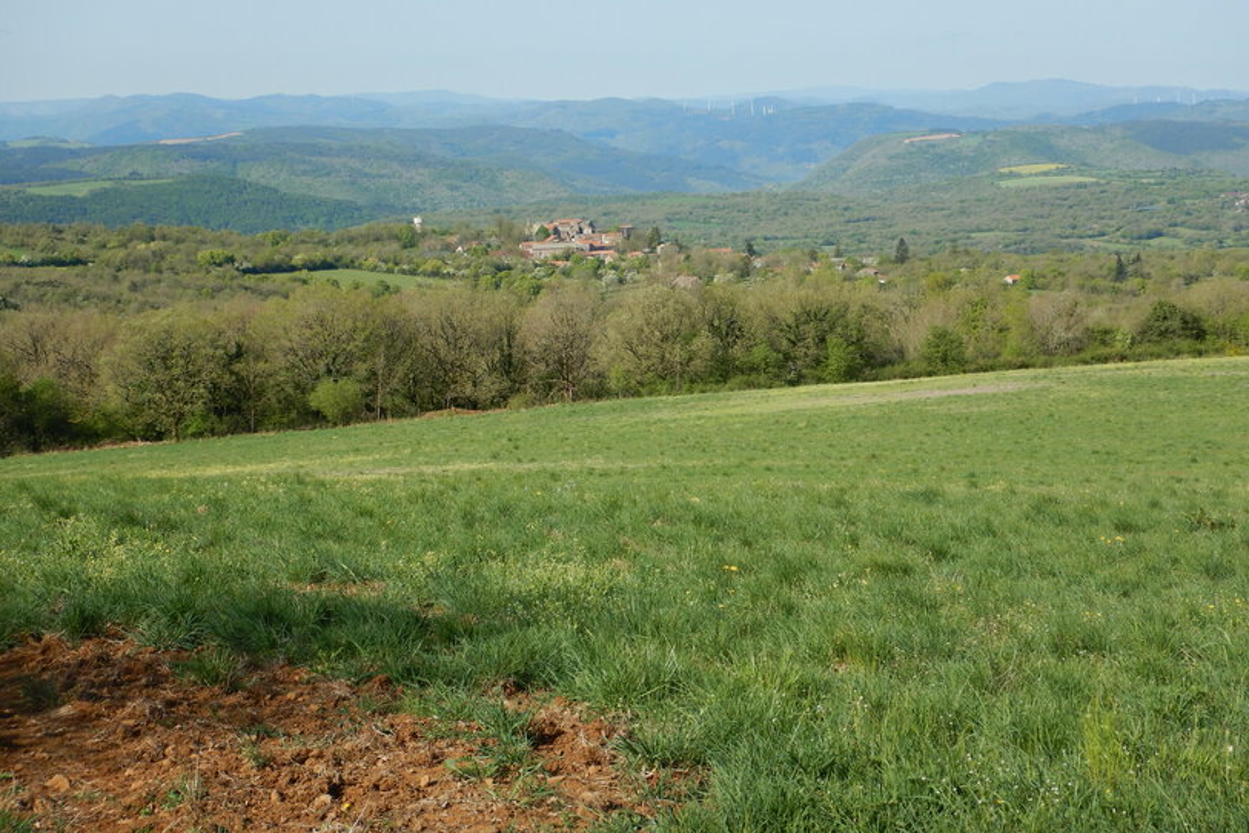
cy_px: 370
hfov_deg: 31.4
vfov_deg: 21.2
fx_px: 2220
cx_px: 624
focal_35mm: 64
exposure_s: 1/640
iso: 125
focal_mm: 11
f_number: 4.4
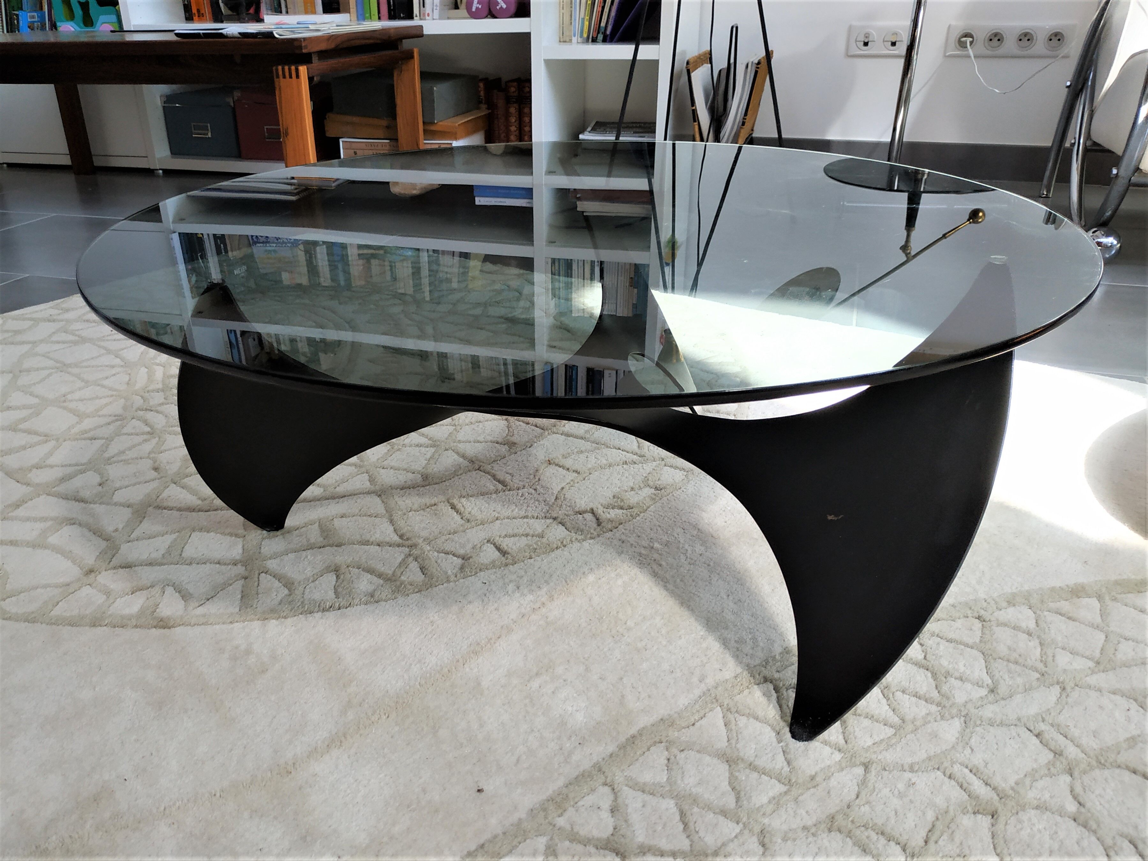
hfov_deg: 71.6
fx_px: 796
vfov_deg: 56.8
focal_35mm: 24
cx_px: 574
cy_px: 430
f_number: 1.9
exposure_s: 1/50
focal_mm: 3.94
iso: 160
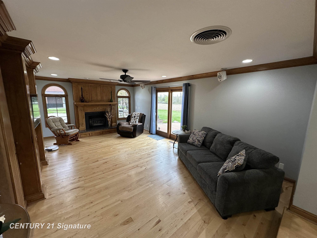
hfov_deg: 102.1
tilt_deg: -8.8
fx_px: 128
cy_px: 119
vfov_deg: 85.7
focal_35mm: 14
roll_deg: -0.9
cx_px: 158
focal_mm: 2.22
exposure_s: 1/120
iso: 160
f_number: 2.2
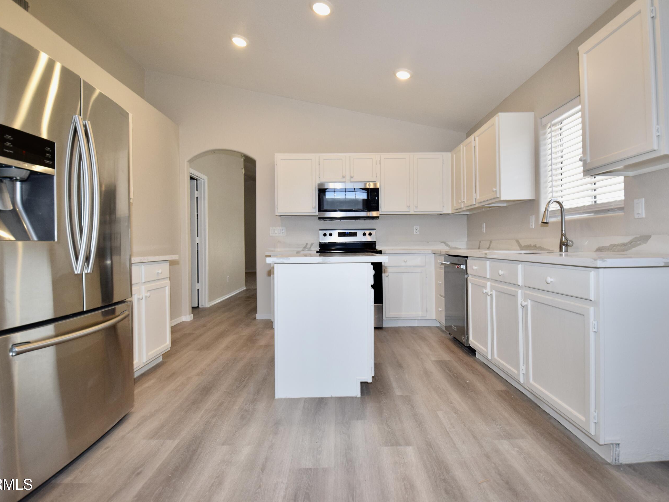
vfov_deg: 74.7
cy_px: 246
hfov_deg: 91.0
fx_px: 329
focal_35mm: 17
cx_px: 338
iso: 800
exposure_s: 1/125
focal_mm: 10
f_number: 5.6
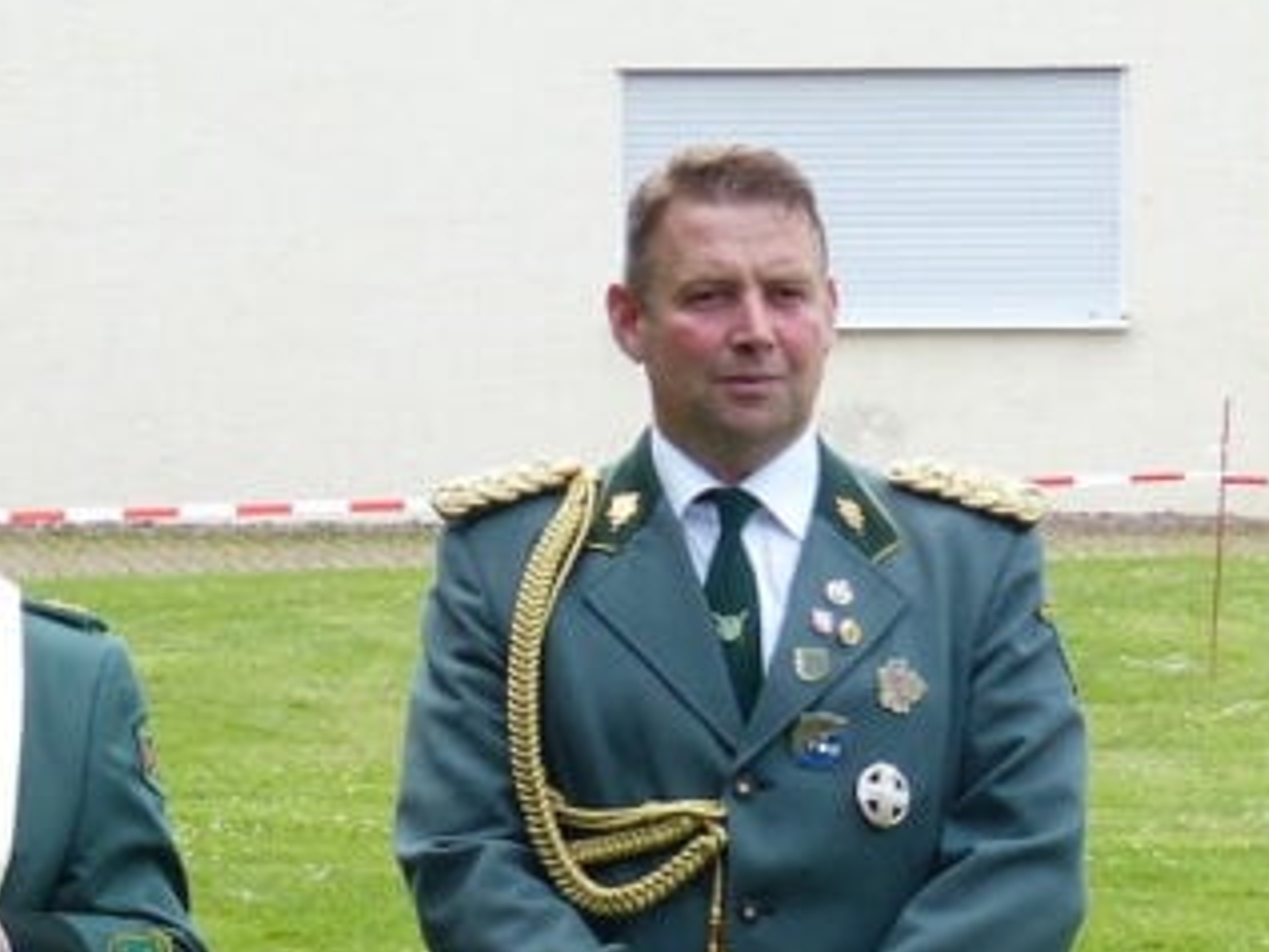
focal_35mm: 336
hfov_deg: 5.8
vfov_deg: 4.4
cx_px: -673
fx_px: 12322
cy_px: 1276
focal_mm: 17.4
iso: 100
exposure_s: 1/400
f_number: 4
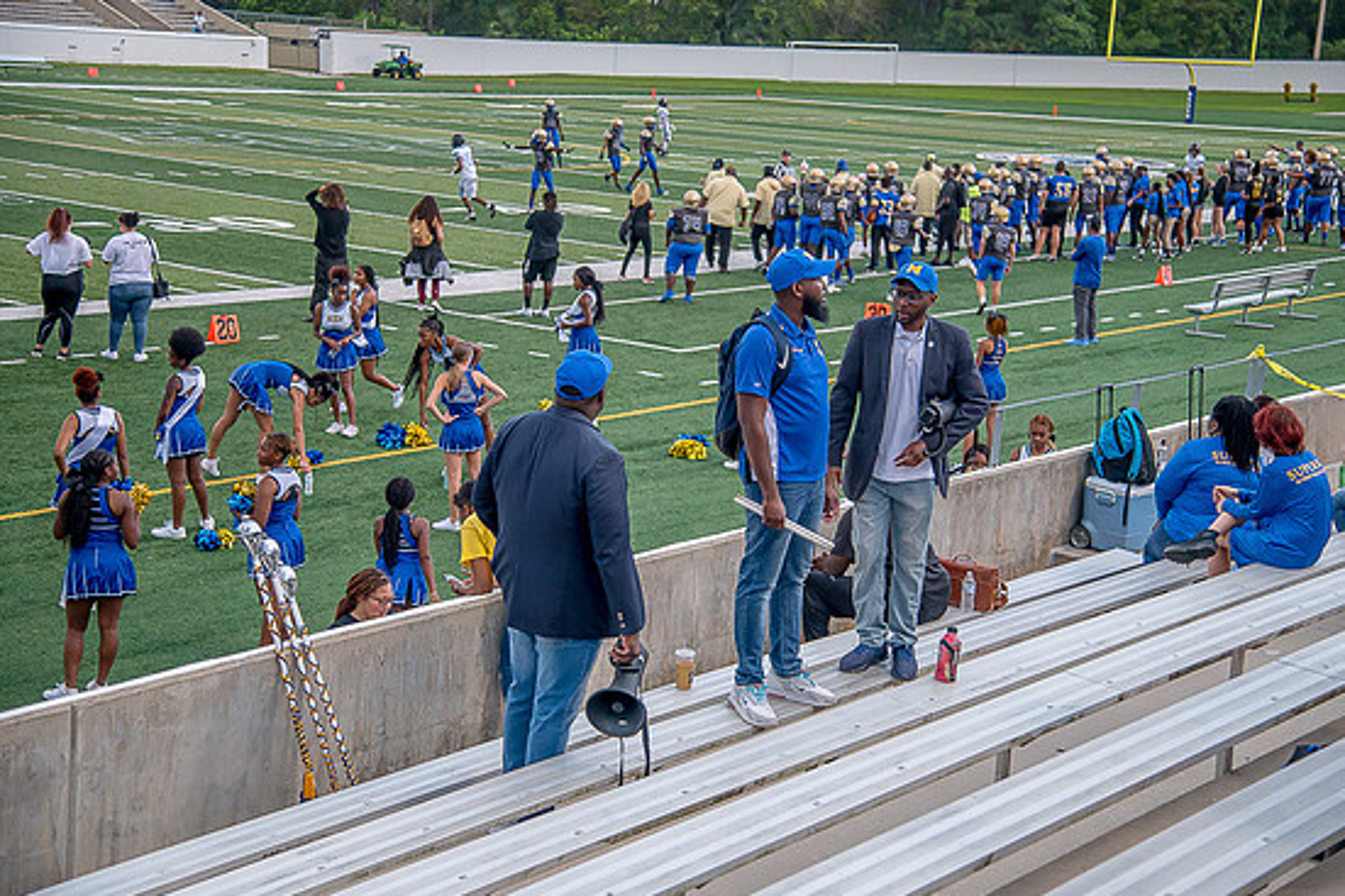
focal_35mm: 61
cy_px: 427
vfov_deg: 22.2
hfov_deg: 32.9
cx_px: 698
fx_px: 2278
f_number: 4
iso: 400
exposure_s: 1/250
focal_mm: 58
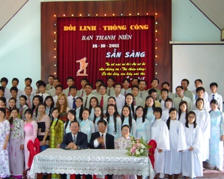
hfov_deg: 41.9
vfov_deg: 34.0
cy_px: 106
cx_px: 96
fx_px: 292
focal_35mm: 44
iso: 100
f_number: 2.8
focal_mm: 5.8
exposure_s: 1/13
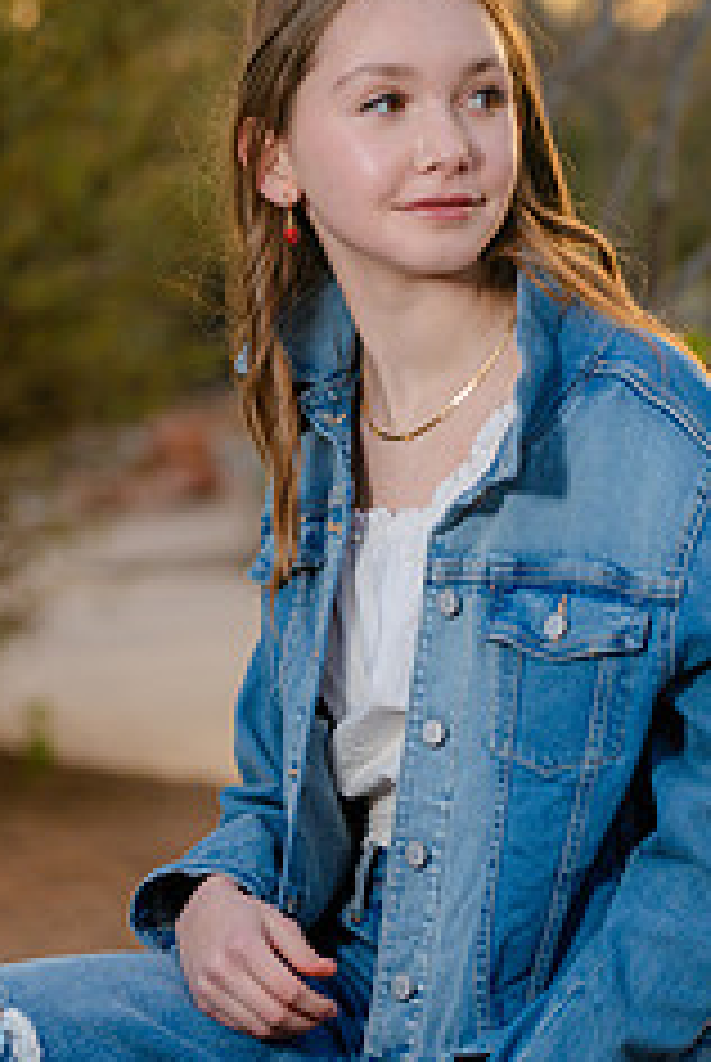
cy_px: 626
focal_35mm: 200
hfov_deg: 6.9
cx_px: 432
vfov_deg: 10.3
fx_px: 5907
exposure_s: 1/200
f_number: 4
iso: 250
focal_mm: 105
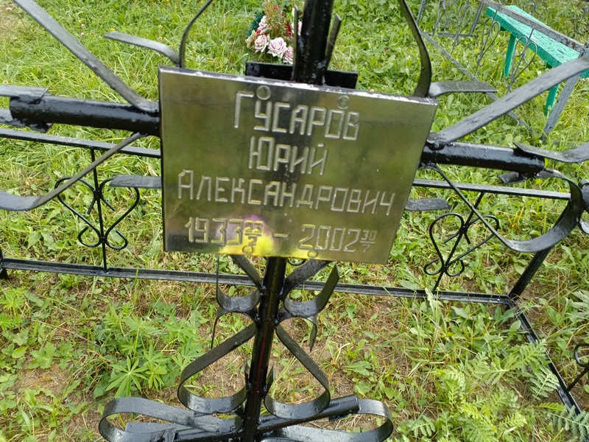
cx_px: 294
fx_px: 425
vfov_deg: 54.9
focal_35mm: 25
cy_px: 221
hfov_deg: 69.4
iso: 111
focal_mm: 4.76
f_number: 1.69
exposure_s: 1/190
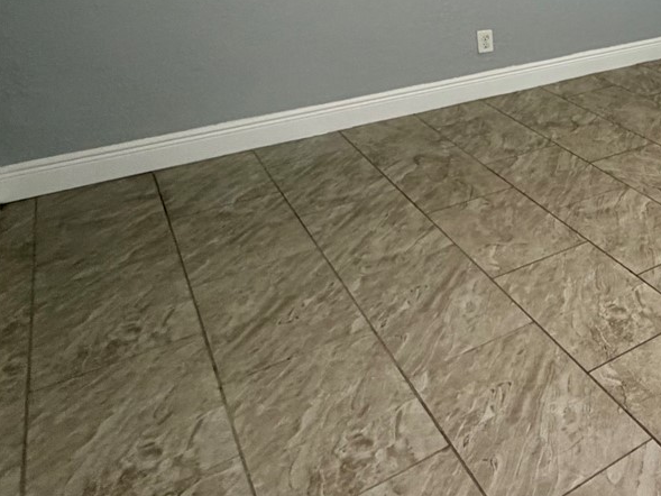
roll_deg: +0.1
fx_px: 726
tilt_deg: -13.4
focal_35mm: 38
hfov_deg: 33.2
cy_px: 30
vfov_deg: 35.1
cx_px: 891
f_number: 2.2
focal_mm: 2.22
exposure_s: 1/60
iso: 400
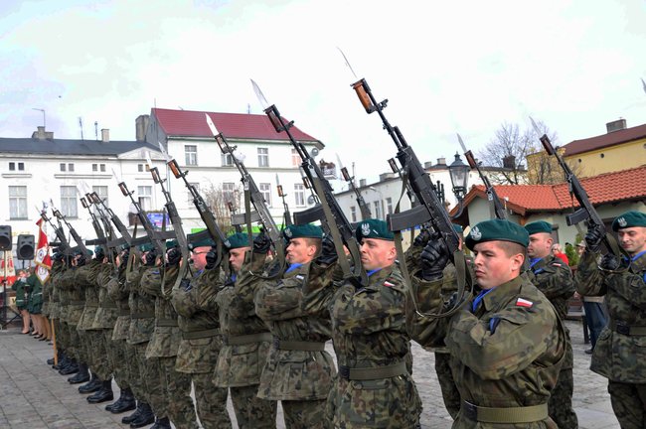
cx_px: 323
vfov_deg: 35.4
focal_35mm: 38
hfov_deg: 51.3
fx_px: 672
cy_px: 214
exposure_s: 1/200
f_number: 7.1
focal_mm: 25
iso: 200
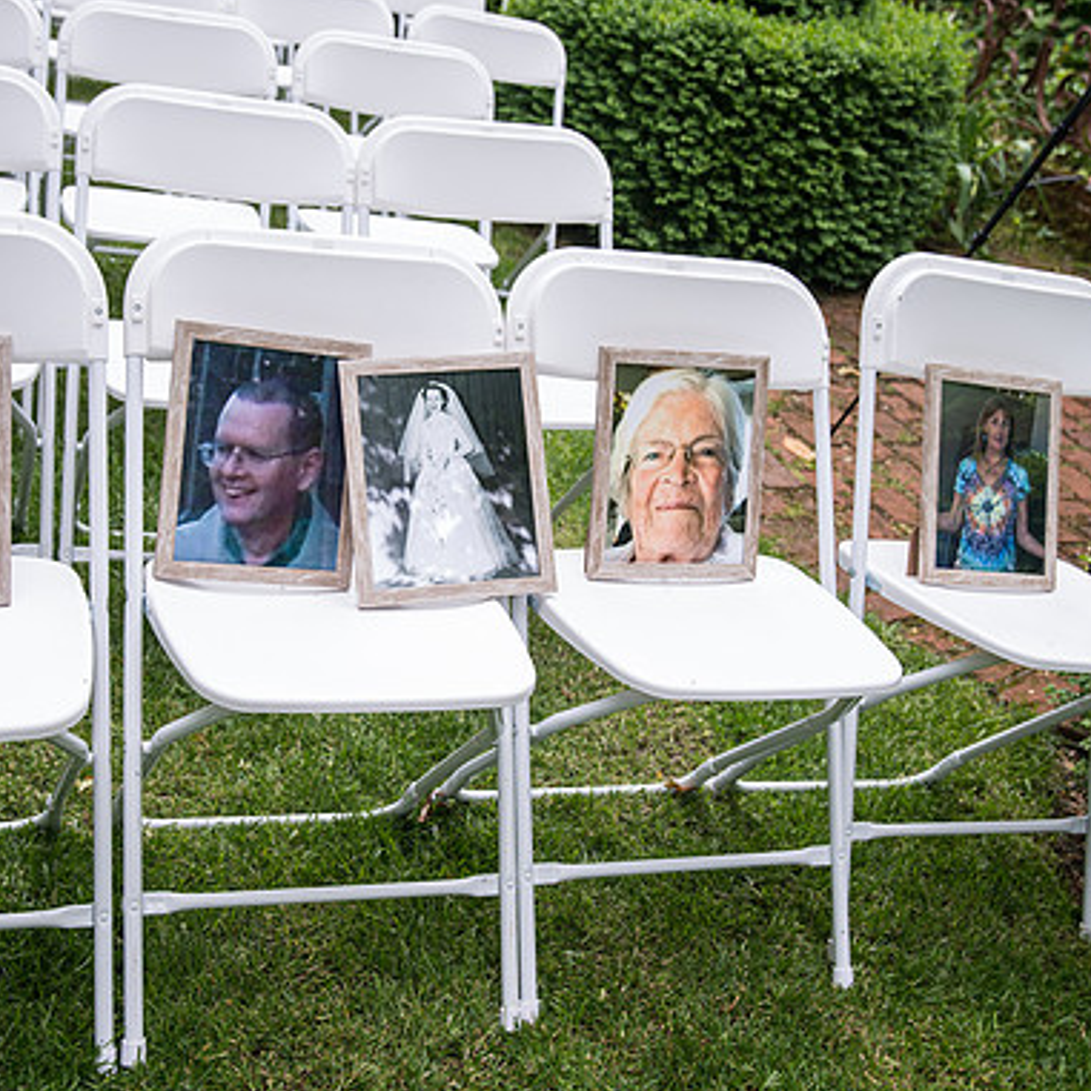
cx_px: 452
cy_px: 543
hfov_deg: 38.2
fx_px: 1569
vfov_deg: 38.3
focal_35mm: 44
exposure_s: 1/320
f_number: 4.5
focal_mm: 34
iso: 400
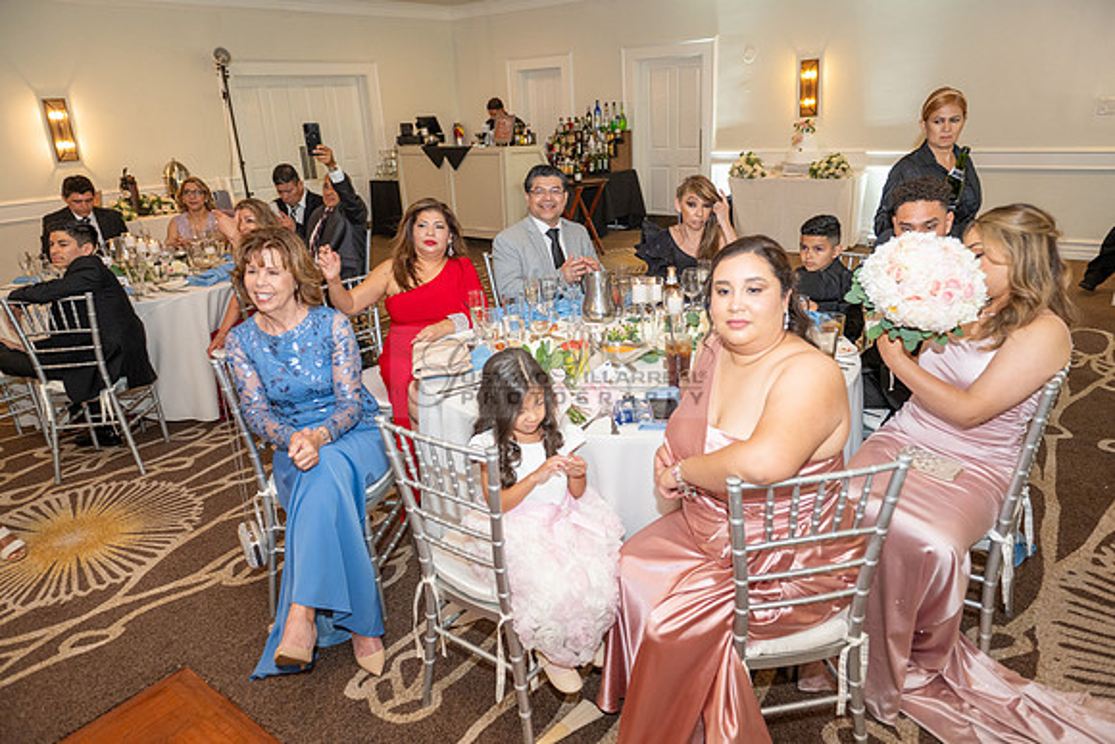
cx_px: 558
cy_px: 372
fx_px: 743
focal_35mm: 24
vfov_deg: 53.2
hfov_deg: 73.7
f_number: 3.5
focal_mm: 24
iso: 800
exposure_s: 1/125
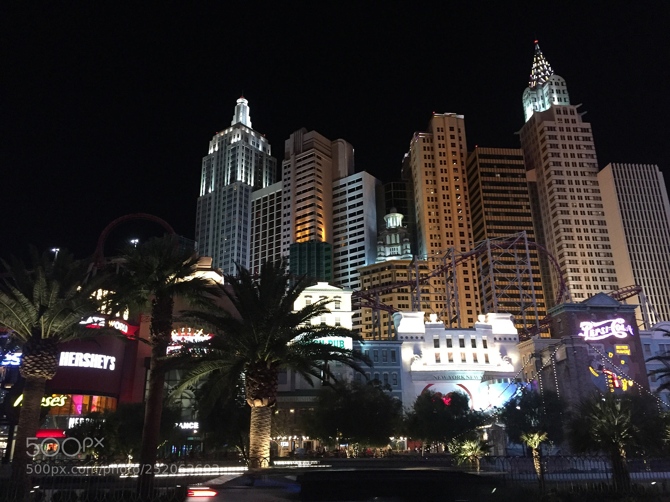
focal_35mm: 29
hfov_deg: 61.7
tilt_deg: +19.4
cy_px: 251
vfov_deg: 48.2
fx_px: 561
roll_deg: +0.7
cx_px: 335
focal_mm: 4.15
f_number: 2.2
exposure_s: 1/17
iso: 250
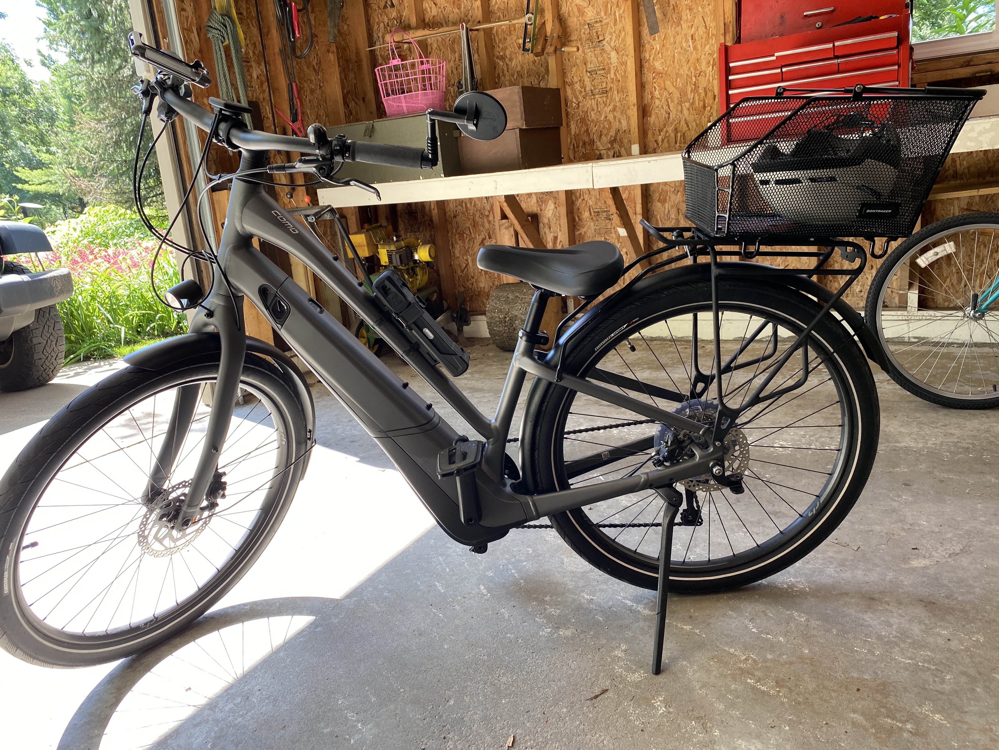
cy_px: 375
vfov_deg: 53.1
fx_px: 750
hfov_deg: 67.3
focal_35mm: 26
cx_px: 500
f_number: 1.8
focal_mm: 4.25
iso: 40
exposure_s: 1/121
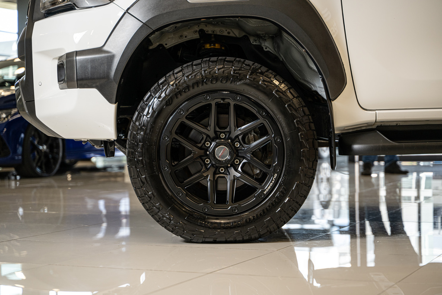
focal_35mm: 75
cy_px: 148
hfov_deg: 27.0
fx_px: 921
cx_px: 221
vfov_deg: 18.2
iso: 400
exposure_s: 1/200
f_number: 2.8
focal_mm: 75
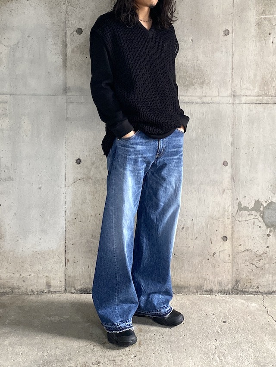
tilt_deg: -1.6
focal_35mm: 26
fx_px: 276
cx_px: 138
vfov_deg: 67.3
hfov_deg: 53.1
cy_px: 184
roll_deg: +0.1
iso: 500
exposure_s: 1/58
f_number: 1.8
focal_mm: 4.25
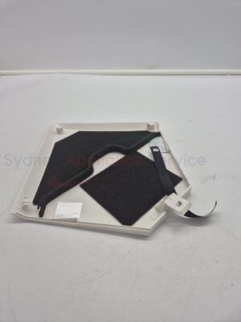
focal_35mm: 23
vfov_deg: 73.9
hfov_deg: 58.9
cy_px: 161
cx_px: 120
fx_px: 214
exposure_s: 1/204
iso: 25
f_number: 1.8
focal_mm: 5.4
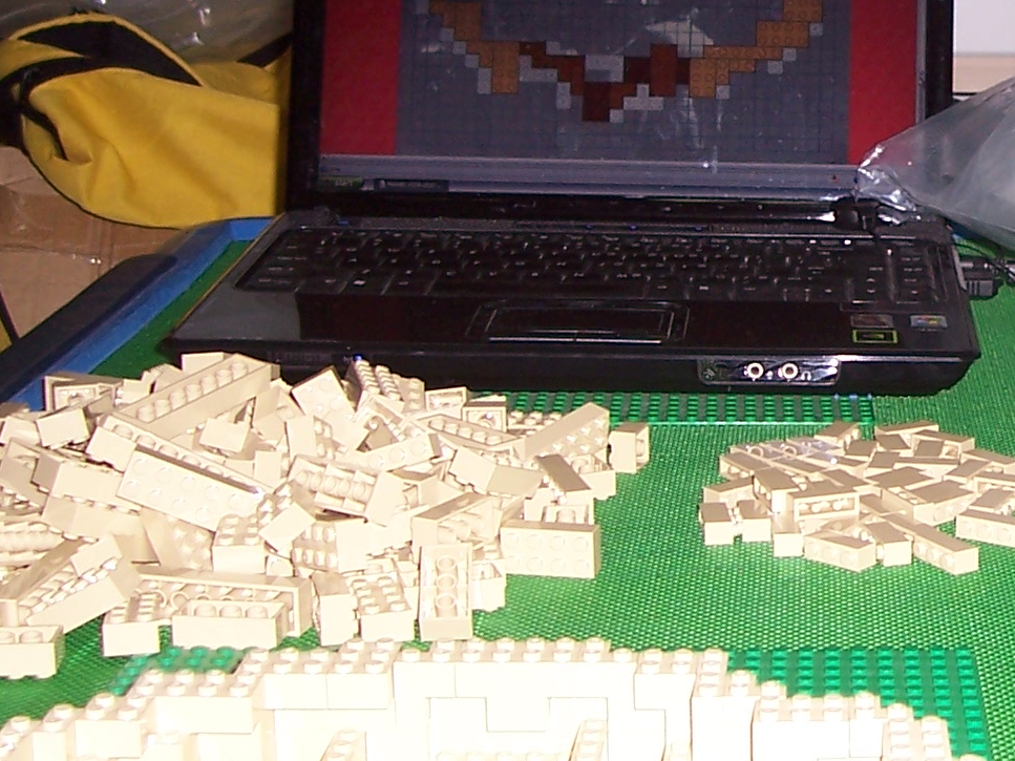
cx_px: 1039
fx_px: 2375
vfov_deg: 18.2
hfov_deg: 23.1
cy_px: 275
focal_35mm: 81
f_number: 2.7
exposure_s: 1/60
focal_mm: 5.6
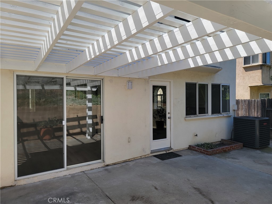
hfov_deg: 71.6
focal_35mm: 24
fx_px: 189
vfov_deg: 56.8
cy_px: 102
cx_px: 136
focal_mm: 6.7
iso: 16
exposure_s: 1/542
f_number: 1.8
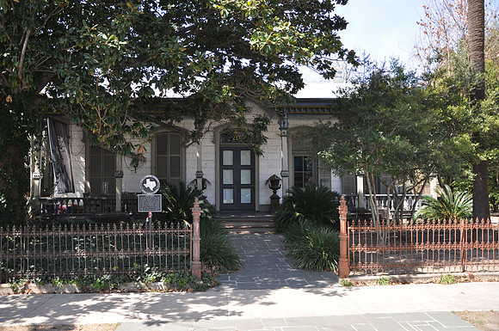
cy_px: 166
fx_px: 436
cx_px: 250
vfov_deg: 41.6
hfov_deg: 59.6
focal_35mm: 32
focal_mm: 21
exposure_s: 1/200
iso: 250
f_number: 3.8
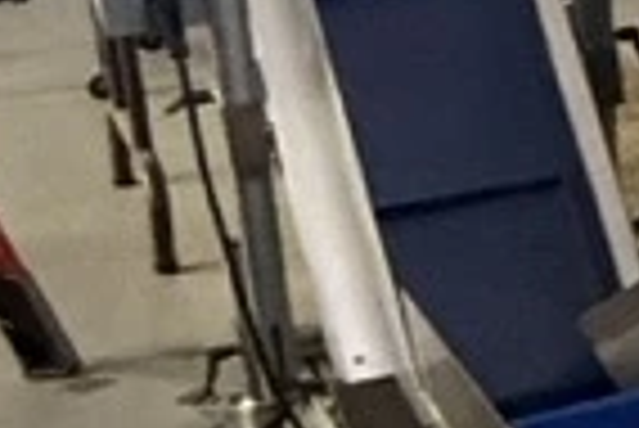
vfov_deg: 10.5
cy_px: 86
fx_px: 2328
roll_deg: -1.4
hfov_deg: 10.5
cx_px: 1958
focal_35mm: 131
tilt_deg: -14.7
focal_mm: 2.22
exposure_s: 1/60
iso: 1000
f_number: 2.2
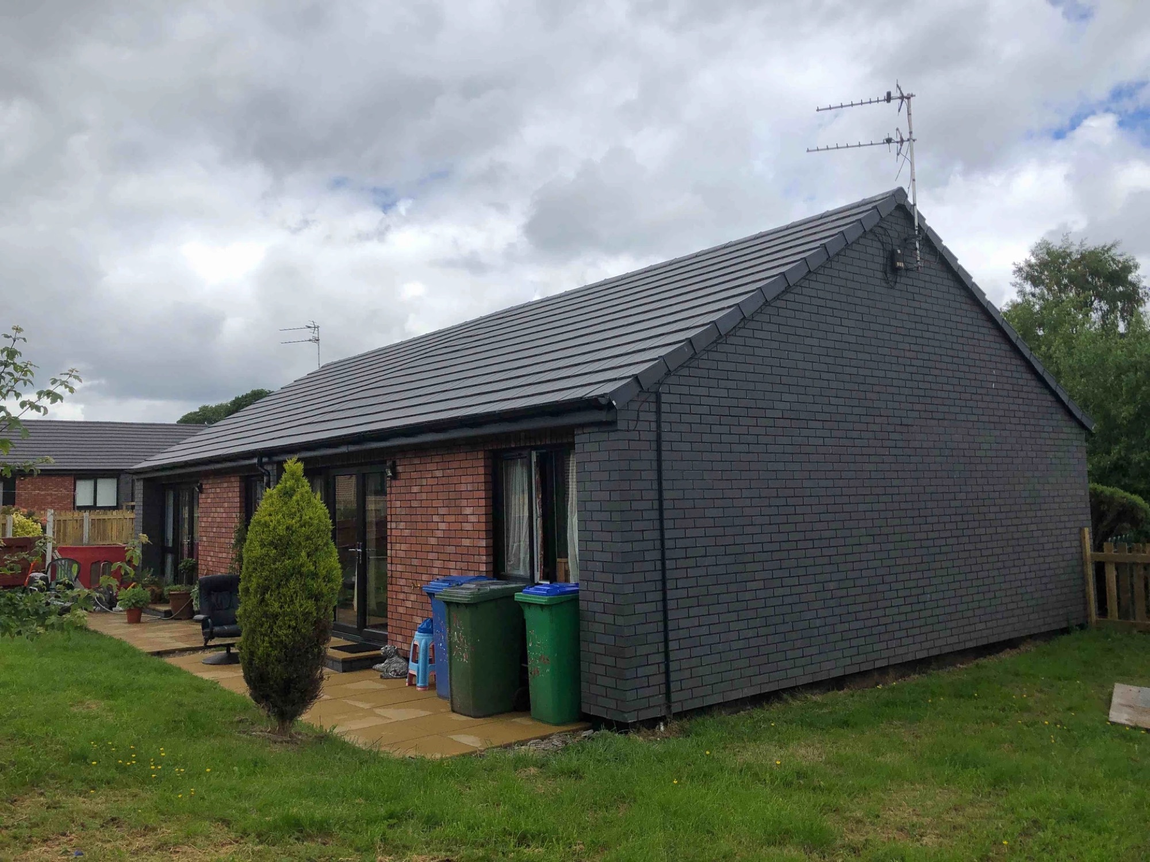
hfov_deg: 63.4
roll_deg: +1.3
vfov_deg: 49.7
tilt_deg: +5.9
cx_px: 575
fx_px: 930
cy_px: 431
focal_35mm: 28
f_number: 1.8
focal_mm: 3.99
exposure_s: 1/2404
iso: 20
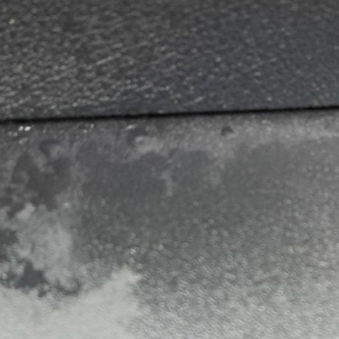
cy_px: 315
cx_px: 364
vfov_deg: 20.2
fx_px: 931
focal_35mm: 84
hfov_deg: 19.8
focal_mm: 5.23
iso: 200
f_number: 1.8
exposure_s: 1/50
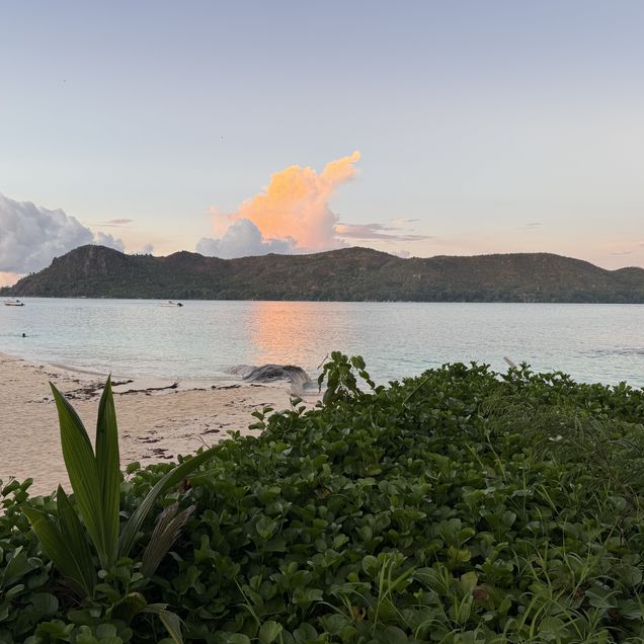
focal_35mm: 30
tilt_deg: -2.9
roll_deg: -0.8
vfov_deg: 54.0
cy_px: 341
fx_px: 631
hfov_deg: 53.9
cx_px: 286
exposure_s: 1/125
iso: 50
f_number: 1.78
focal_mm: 6.76
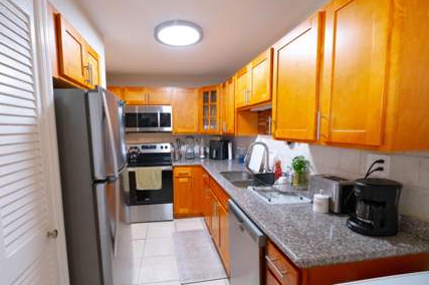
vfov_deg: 67.1
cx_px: 194
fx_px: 214
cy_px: 157
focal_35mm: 18
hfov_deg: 89.8
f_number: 4
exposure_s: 1/125
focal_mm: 10.5
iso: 2500
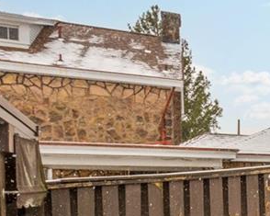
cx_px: 405
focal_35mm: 49
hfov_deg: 26.9
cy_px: 195
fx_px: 391
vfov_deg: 29.5
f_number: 6.3
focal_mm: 10
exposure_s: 1/400
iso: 100
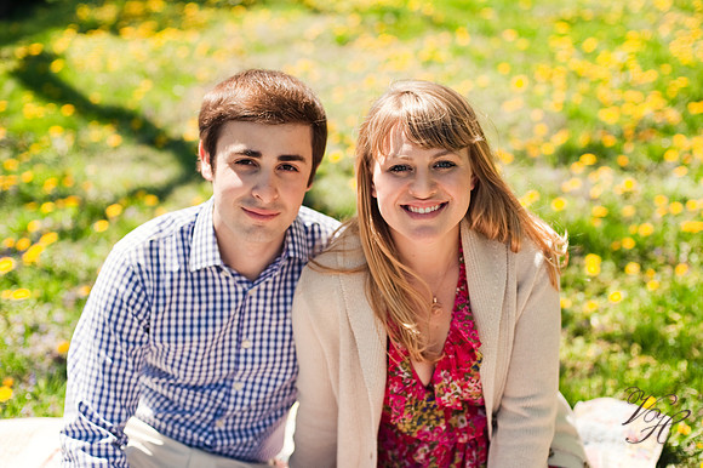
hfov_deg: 39.6
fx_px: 976
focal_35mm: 50
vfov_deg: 27.0
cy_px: 234
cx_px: 352
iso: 200
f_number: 2.5
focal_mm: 50
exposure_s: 1/1600
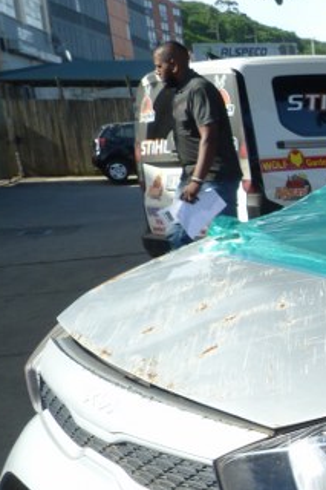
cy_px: 377
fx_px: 884
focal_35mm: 65
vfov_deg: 30.4
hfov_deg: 17.1
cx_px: 591
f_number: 4
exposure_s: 1/200
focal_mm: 4.5
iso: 80
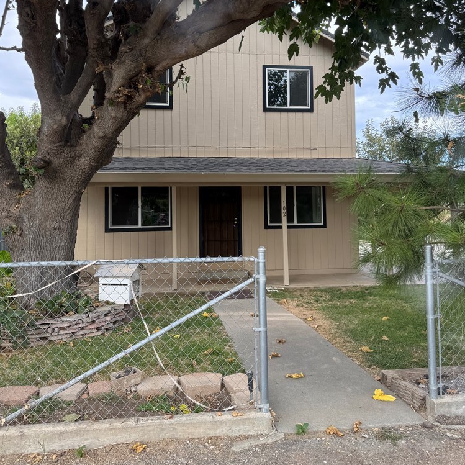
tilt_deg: +4.1
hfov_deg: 55.6
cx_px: 228
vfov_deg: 55.3
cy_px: 189
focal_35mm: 29
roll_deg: +0.8
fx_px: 441
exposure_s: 1/340
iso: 80
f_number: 1.78
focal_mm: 6.76
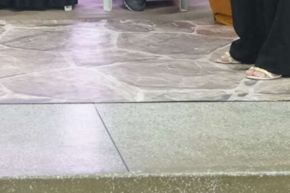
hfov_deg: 12.0
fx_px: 1373
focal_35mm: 170
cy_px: -213
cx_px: 41
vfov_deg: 7.7
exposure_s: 1/100
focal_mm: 23
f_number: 4.5
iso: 2500
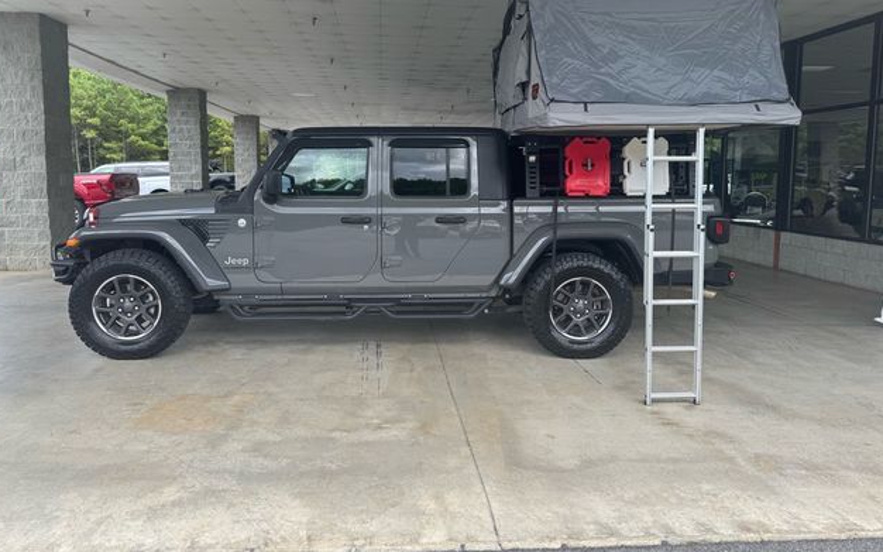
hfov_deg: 70.4
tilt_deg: -5.6
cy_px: 237
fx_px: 626
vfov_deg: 47.4
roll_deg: -0.4
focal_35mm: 26
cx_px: 434
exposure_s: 1/900
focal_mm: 6.76
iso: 80
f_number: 1.78
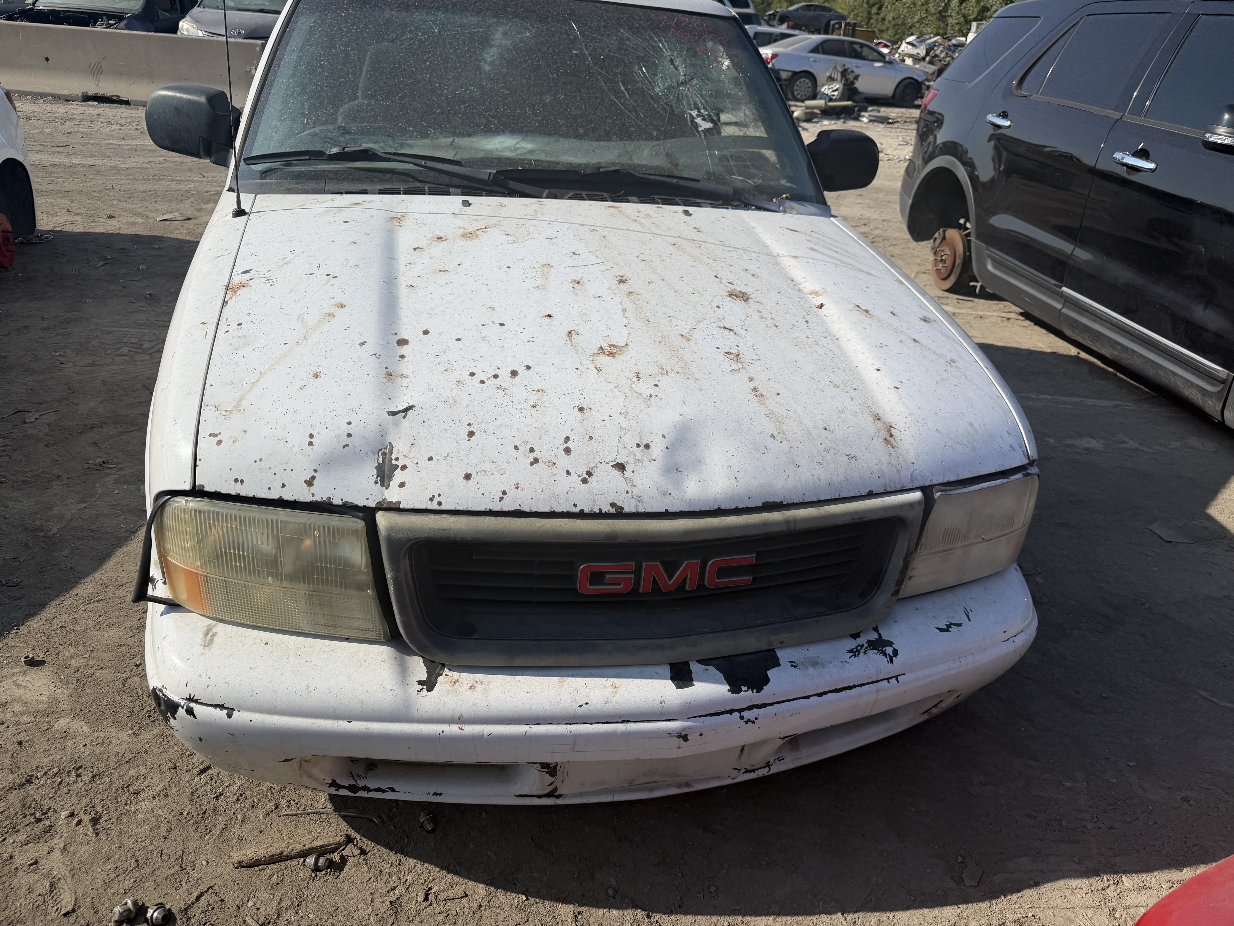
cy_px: 463
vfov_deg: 56.8
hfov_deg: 71.6
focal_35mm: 24
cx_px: 617
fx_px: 856
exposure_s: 1/8130
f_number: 1.78
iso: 80
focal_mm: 6.76
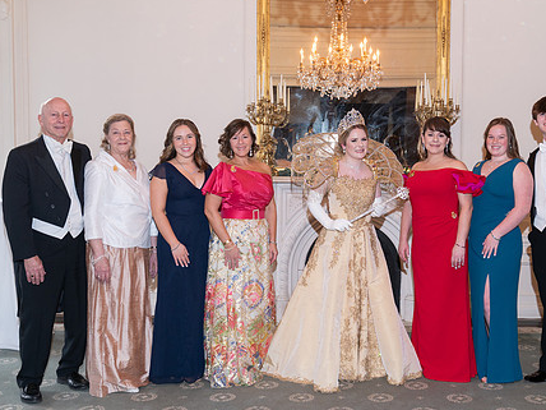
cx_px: 333
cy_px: 208
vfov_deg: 33.6
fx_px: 678
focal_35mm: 43
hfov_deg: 43.6
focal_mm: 33
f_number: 4.5
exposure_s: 1/60
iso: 800
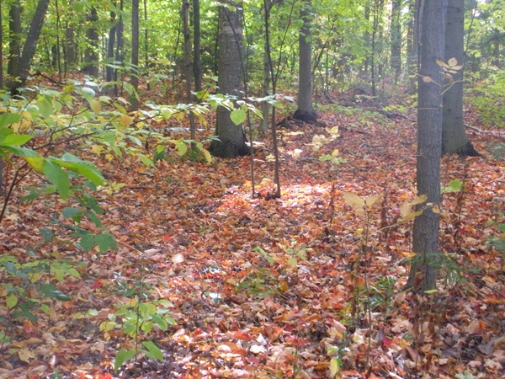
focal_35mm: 64
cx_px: 252
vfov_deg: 22.9
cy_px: 190
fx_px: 934
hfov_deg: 30.3
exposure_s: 1/117
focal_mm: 11.2
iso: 498
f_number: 4.6
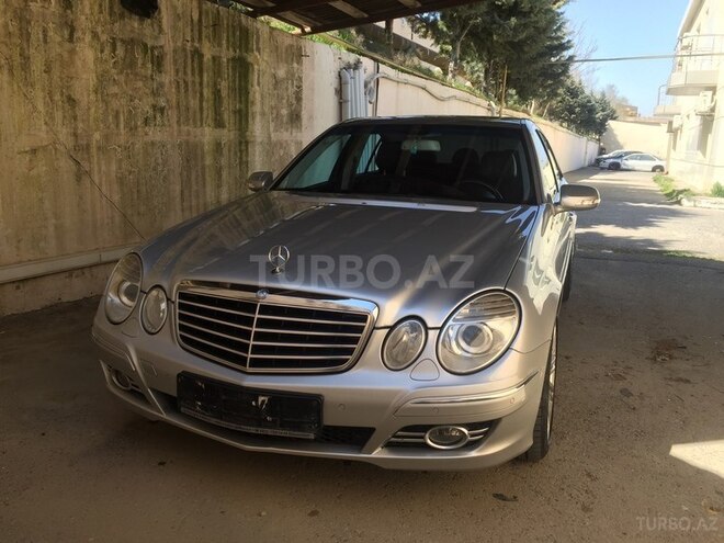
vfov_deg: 48.2
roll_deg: -3.3
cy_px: 272
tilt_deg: -11.4
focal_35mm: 29
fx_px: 607
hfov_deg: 61.7
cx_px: 362
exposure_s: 1/573
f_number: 2.2
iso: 32
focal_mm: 4.15
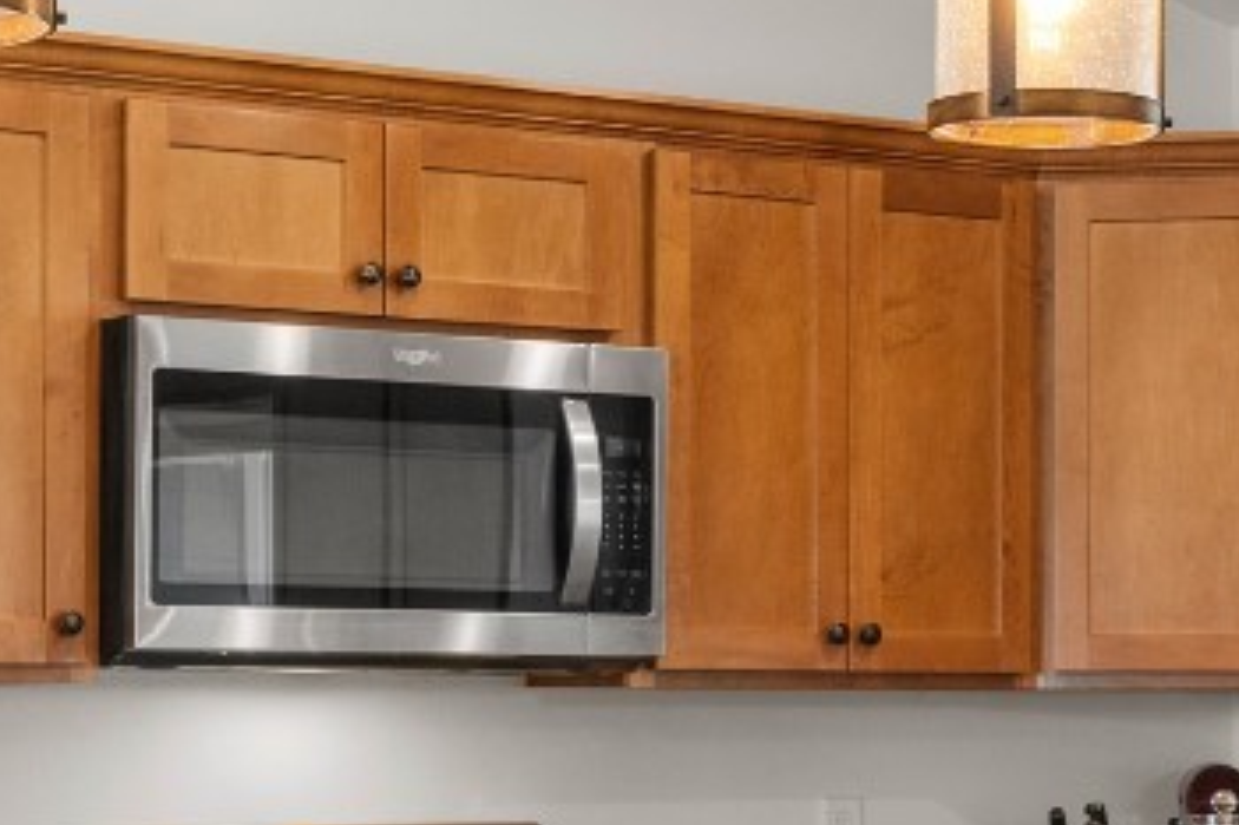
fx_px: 3853
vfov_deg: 12.0
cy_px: 945
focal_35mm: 112
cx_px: 991
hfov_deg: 18.1
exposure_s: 1/5
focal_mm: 34
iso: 400
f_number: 11
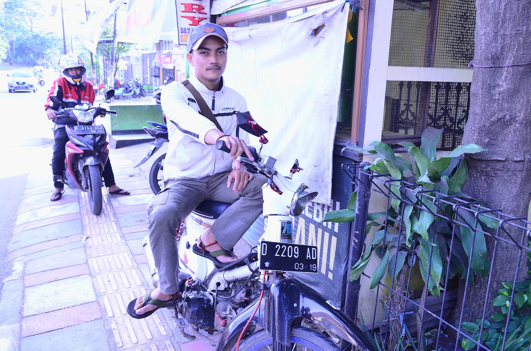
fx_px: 441
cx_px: 266
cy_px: 176
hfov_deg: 62.0
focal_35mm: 30
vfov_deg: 43.4
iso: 100
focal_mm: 20
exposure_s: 1/30
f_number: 5
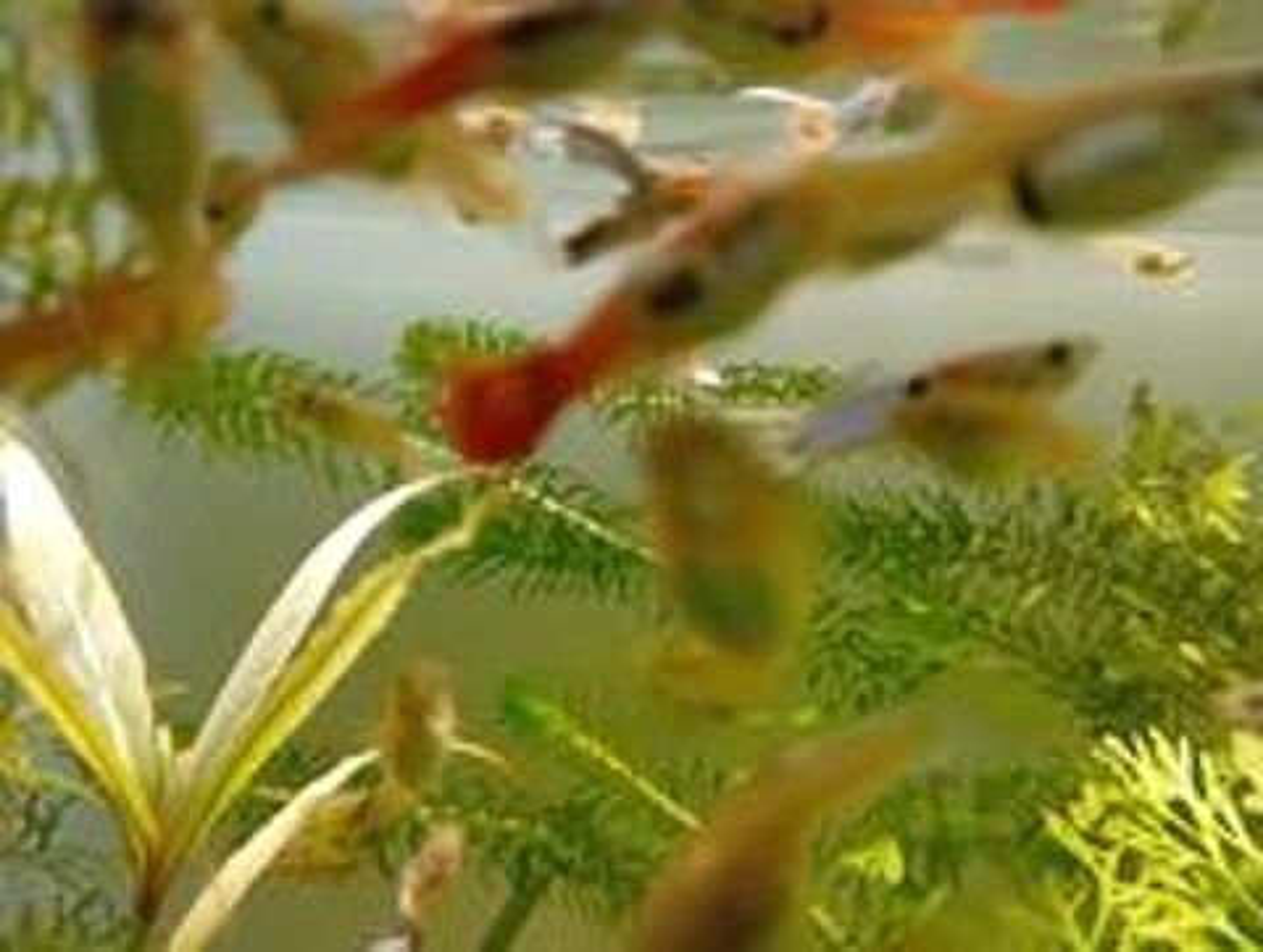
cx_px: 632
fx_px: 987
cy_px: 476
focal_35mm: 27
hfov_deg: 65.2
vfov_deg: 51.5
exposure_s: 1/50
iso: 257
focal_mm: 3.98
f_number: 1.8
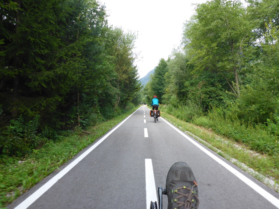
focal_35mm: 28
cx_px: 140
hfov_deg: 63.4
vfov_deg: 49.7
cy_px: 104
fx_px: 226
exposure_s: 1/160
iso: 100
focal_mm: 4.9
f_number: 3.3
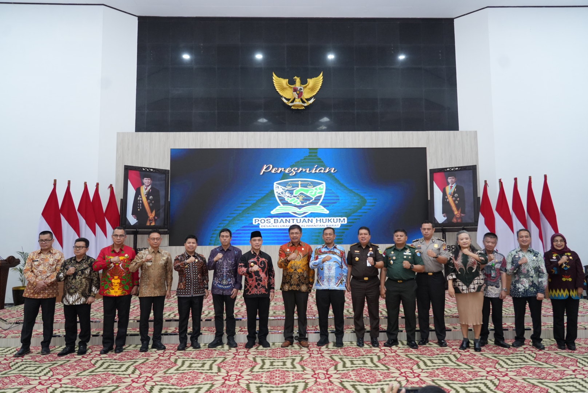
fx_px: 409
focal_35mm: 25
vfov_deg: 51.4
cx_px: 294
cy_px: 196
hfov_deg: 71.5
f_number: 4
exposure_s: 1/160
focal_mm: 25
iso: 3200
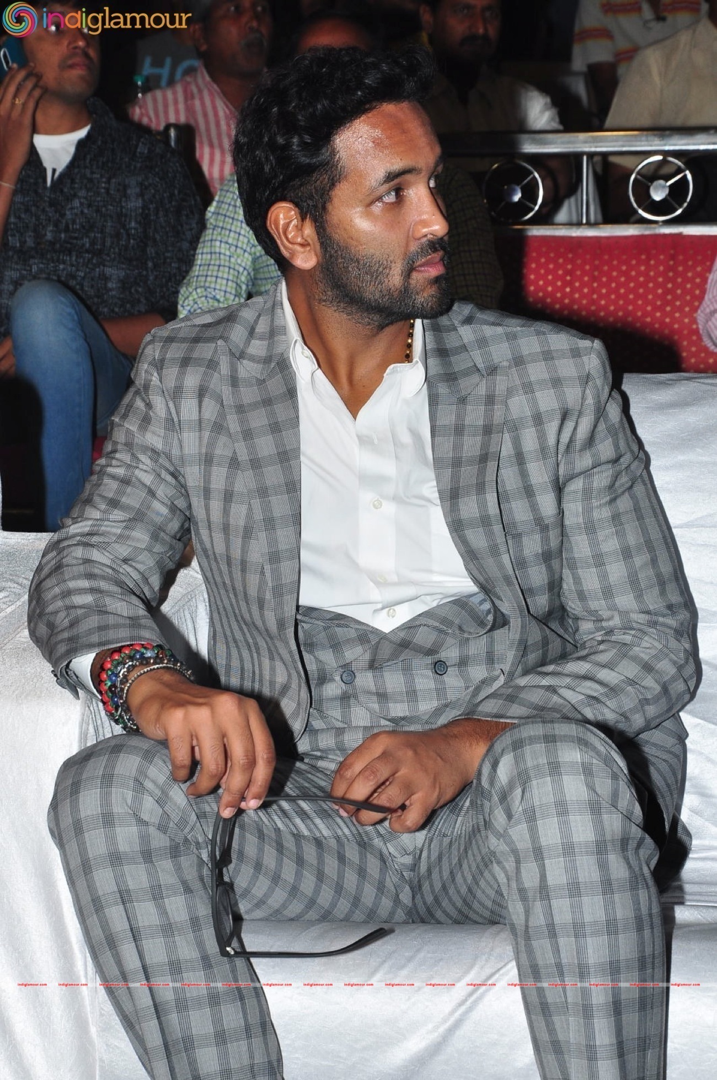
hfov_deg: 12.1
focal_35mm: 112
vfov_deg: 18.2
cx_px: 358
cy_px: 540
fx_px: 3371
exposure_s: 1/125
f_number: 11
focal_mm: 75
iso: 400
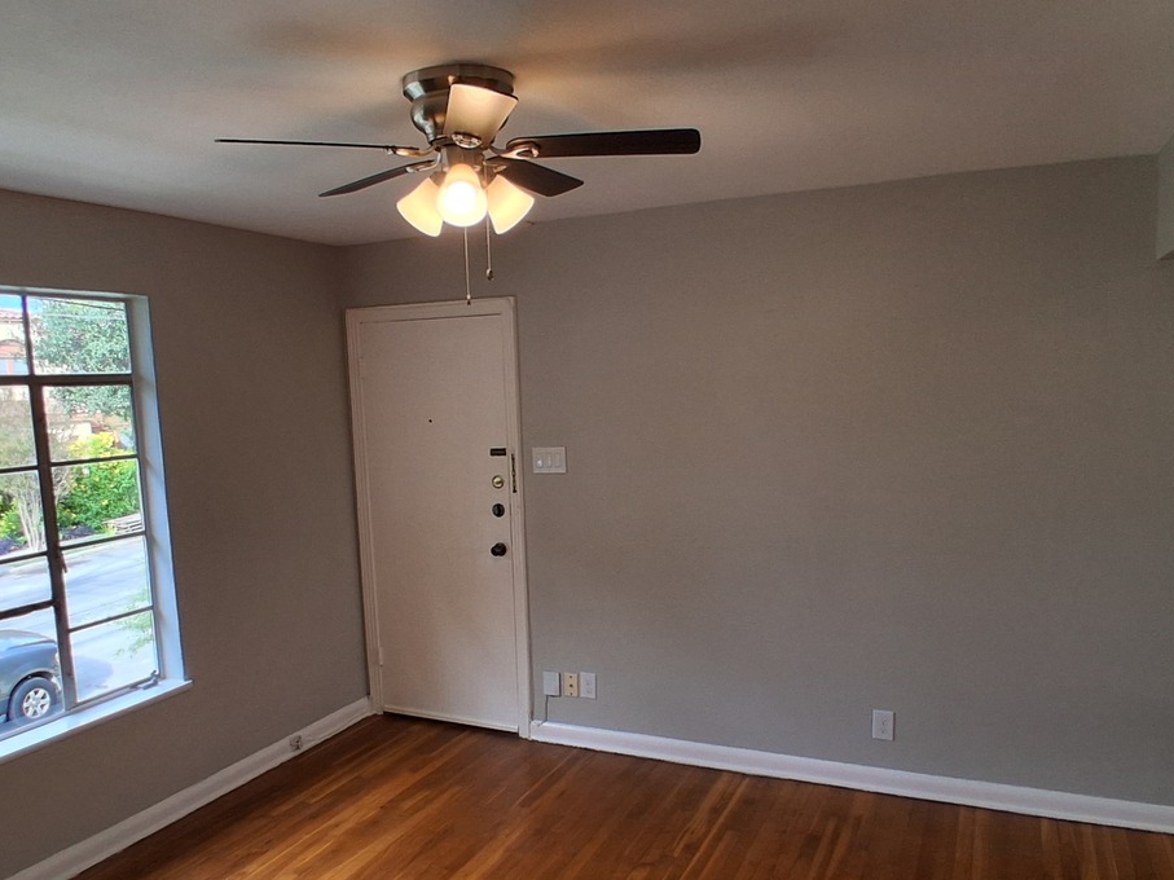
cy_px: 533
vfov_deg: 51.0
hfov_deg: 65.2
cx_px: 540
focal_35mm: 27
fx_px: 916
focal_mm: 1.4
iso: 50
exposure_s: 1/120
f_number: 2.2
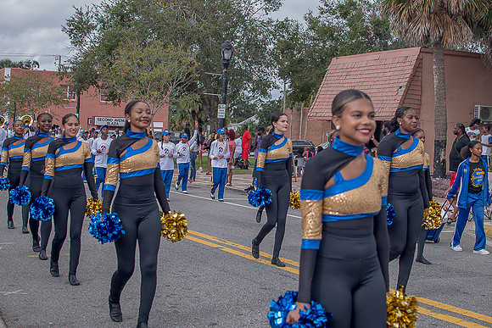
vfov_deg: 26.0
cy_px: 164
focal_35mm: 52
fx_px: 711
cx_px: 246
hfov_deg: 38.2
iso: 100
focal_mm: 35
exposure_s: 1/500
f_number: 4
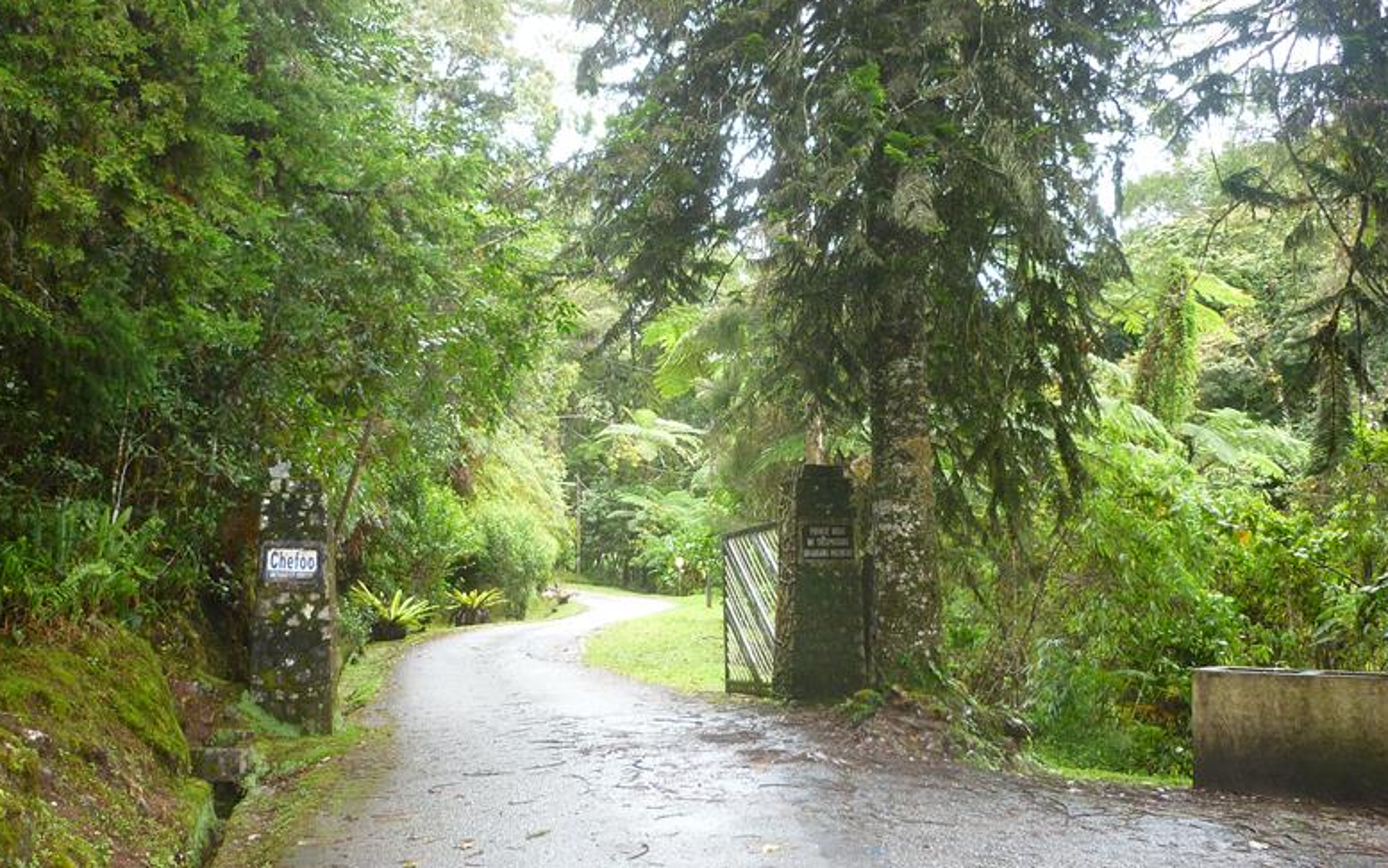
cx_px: 690
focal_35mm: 36
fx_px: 1362
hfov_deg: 54.0
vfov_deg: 35.3
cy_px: 468
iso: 125
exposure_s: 1/30
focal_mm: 5.5
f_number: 2.8
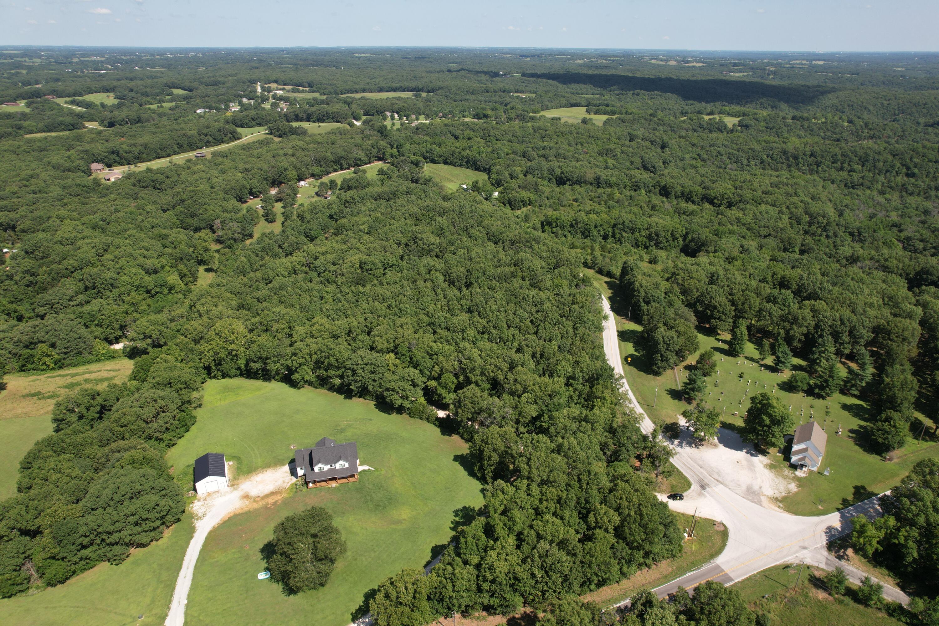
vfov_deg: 57.2
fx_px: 574
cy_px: 313
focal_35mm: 22
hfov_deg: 78.6
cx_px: 470
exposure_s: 1/350
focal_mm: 8.38
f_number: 2.8
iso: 110
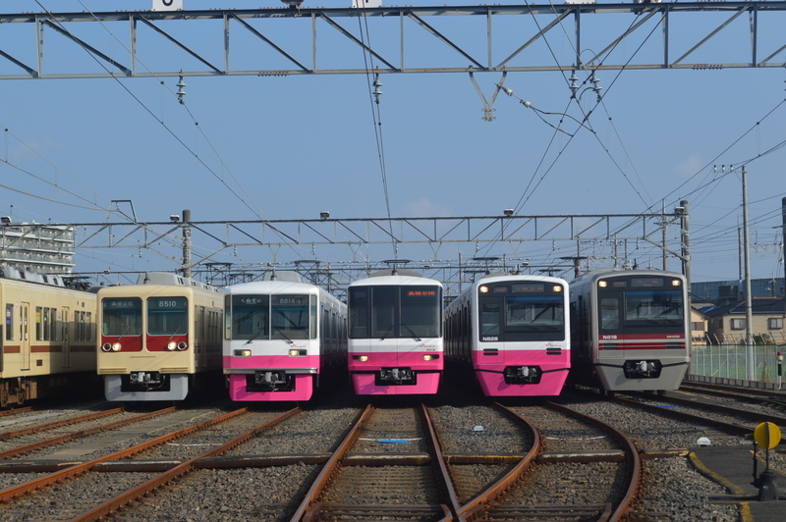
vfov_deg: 16.5
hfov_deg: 24.6
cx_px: 393
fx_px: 1800
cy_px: 261
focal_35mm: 82
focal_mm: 55
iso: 100
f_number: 8
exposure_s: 1/250
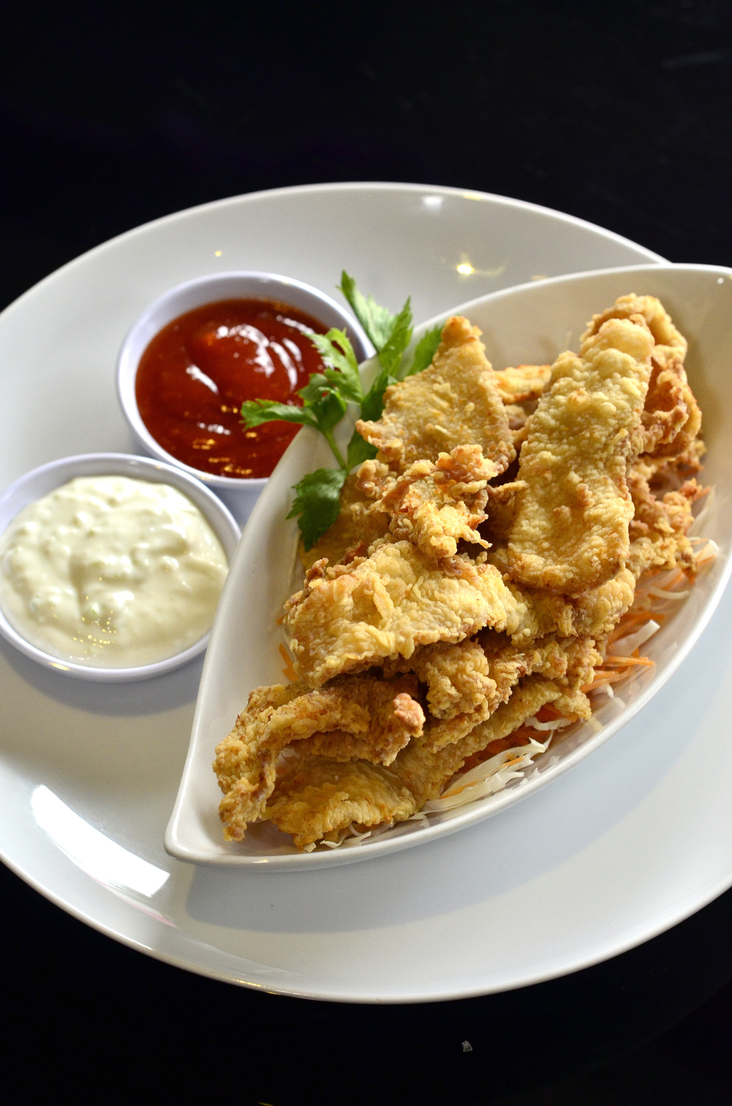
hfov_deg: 18.1
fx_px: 2298
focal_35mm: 75
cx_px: 366
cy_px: 553
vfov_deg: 27.0
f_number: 4.5
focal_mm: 50
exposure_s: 1/60
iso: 800
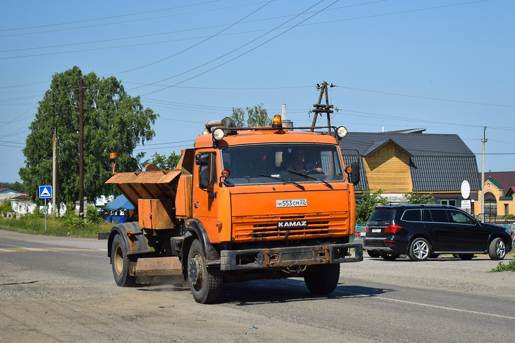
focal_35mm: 68
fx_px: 966
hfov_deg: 29.9
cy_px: 172
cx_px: 258
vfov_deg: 20.2
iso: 100
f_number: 5
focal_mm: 45
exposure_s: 1/1000
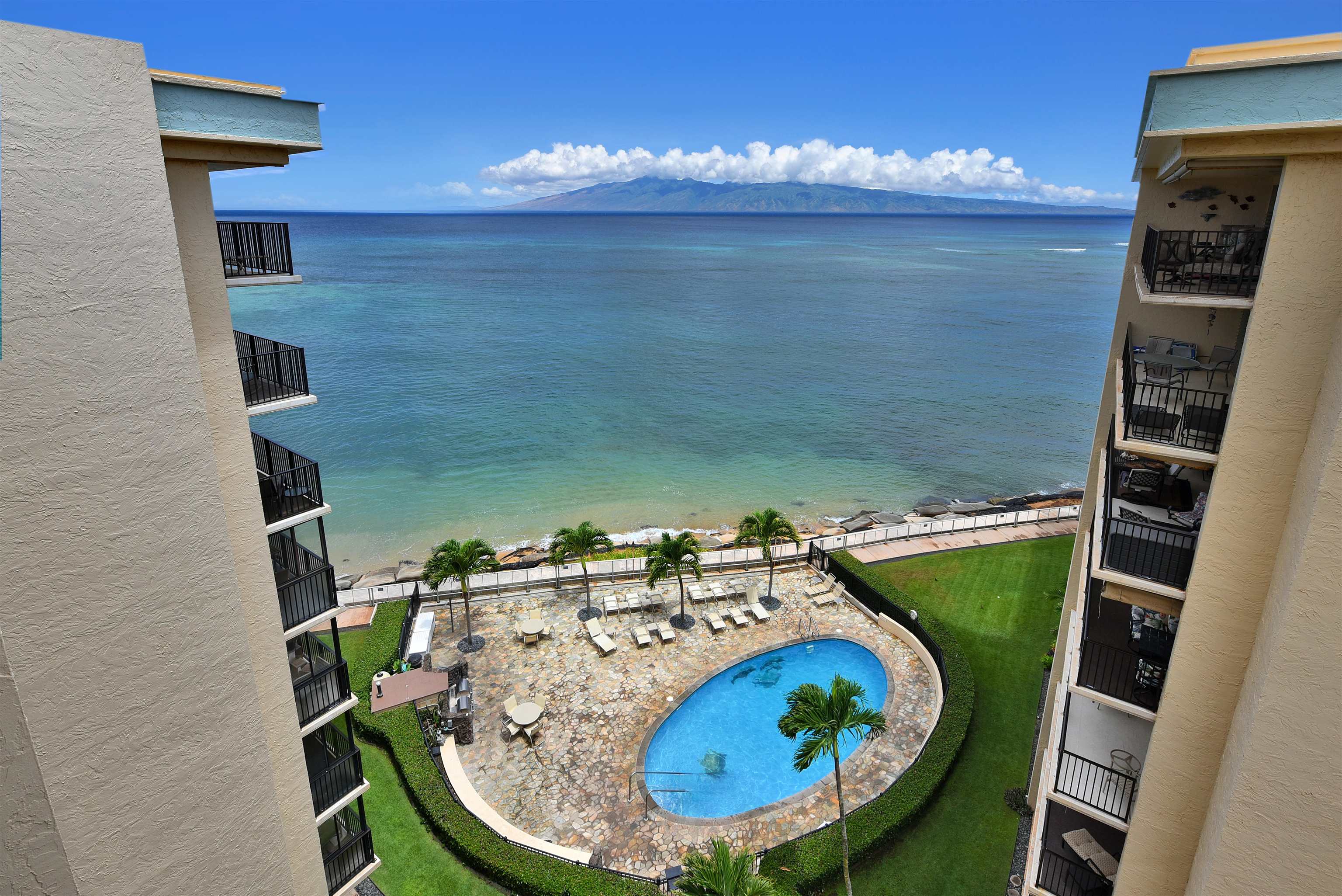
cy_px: 448
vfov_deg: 77.4
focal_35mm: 15
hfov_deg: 100.4
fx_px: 559
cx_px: 671
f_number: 11
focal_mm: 15
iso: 100
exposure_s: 1/200
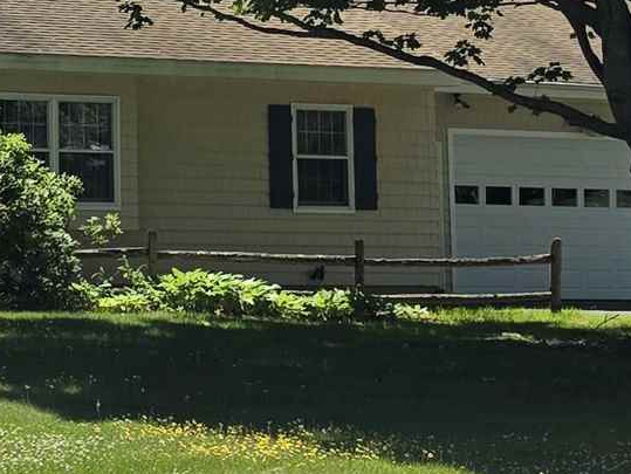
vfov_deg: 11.1
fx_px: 2390
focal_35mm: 131
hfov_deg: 14.3
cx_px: -235
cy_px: -121
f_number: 1.4
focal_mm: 6.5
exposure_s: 1/5955
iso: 64
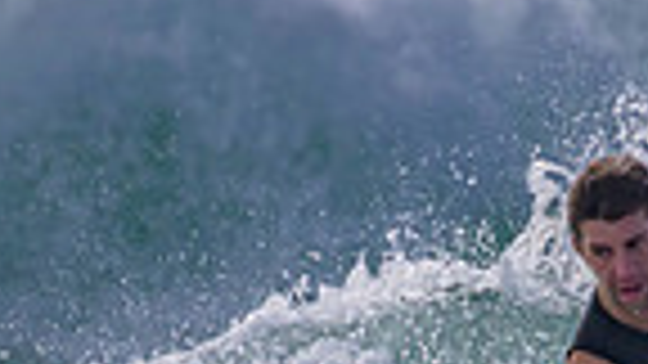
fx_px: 57973
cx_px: 621
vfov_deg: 0.4
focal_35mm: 3374
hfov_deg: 0.6
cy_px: 582
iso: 640
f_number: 11
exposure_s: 1/2000
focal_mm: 800
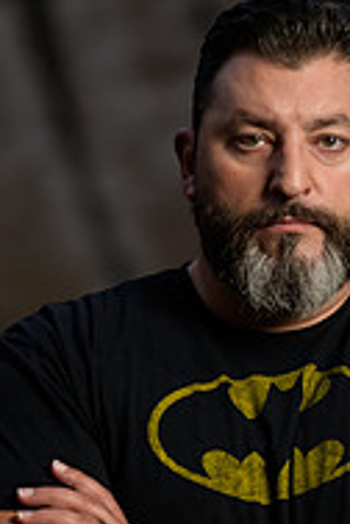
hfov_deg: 4.3
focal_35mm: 321
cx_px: 300
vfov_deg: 6.4
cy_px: 374
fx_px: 4681
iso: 200
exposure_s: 1/250
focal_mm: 135
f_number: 2
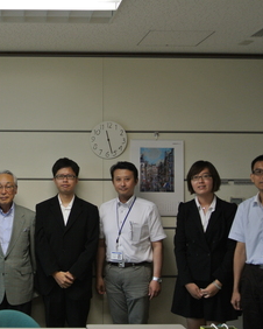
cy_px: 158
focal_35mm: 60
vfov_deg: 31.4
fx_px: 583
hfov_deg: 24.7
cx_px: 27
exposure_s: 1/60
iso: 200
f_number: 4
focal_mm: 13.6
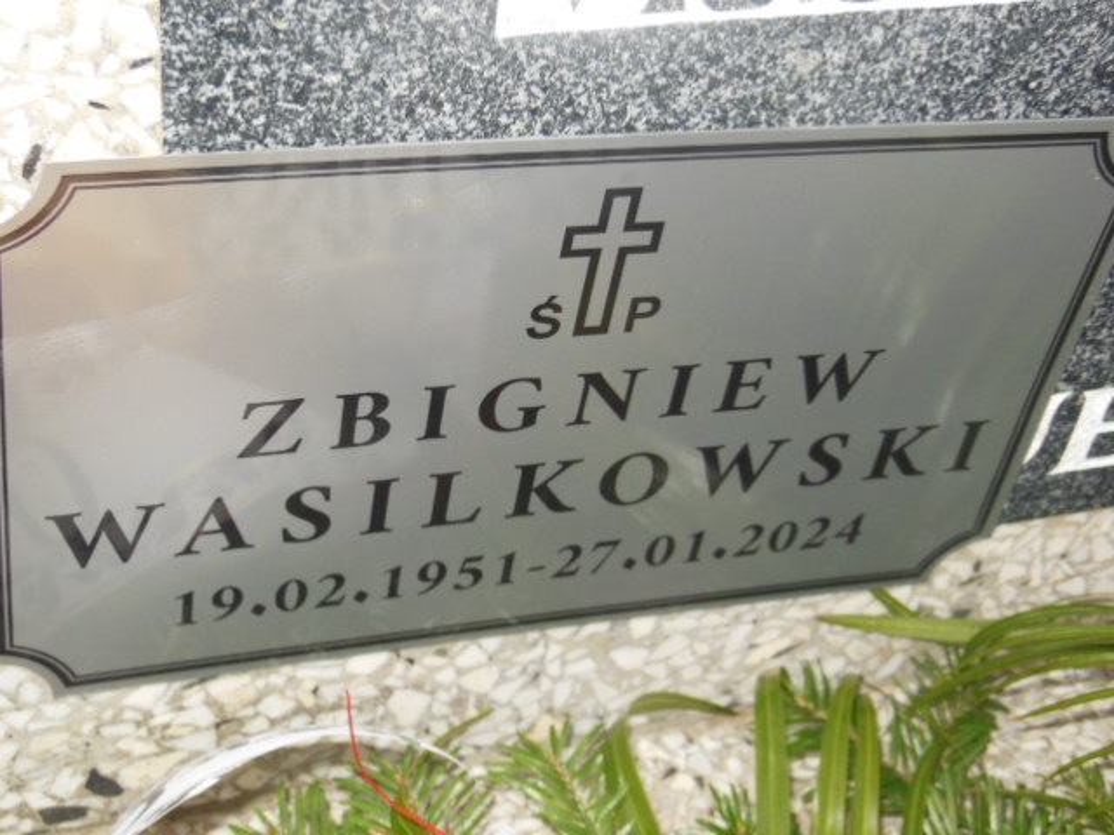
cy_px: 418
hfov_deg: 33.8
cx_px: 557
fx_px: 1834
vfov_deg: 25.7
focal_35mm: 57
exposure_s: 1/60
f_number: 8.2
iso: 250
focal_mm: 10.2
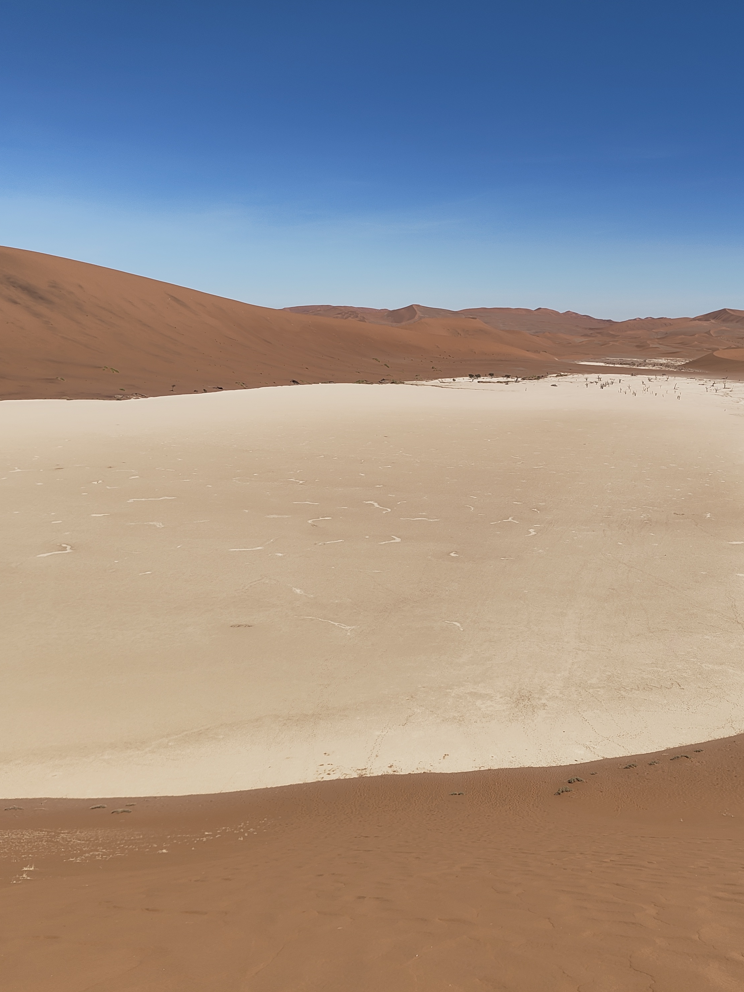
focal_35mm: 33
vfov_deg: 55.4
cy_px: 493
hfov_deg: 42.5
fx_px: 946
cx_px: 481
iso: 50
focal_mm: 5.56
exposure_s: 1/1486
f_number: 1.88
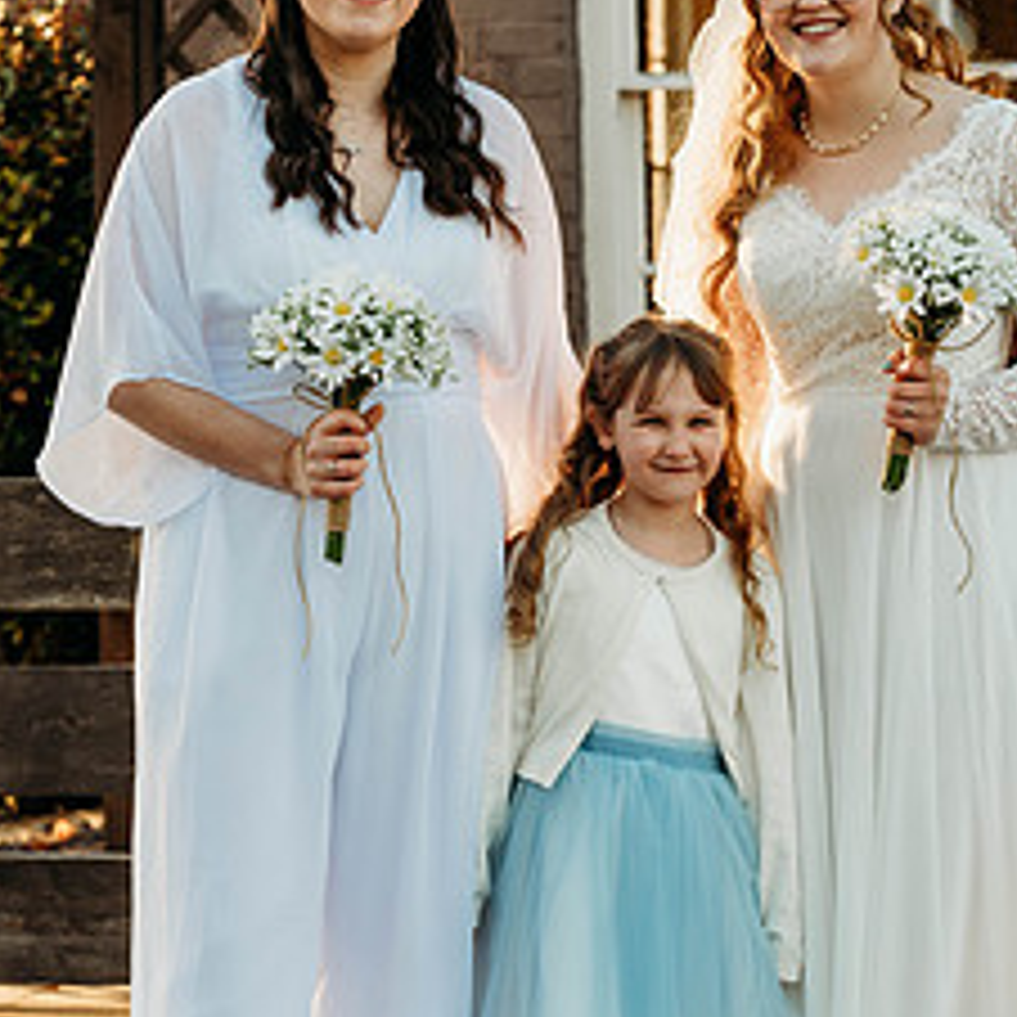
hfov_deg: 12.1
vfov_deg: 12.1
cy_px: 608
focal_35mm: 144
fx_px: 4786
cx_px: 623
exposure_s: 1/200
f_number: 5
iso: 100
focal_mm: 85
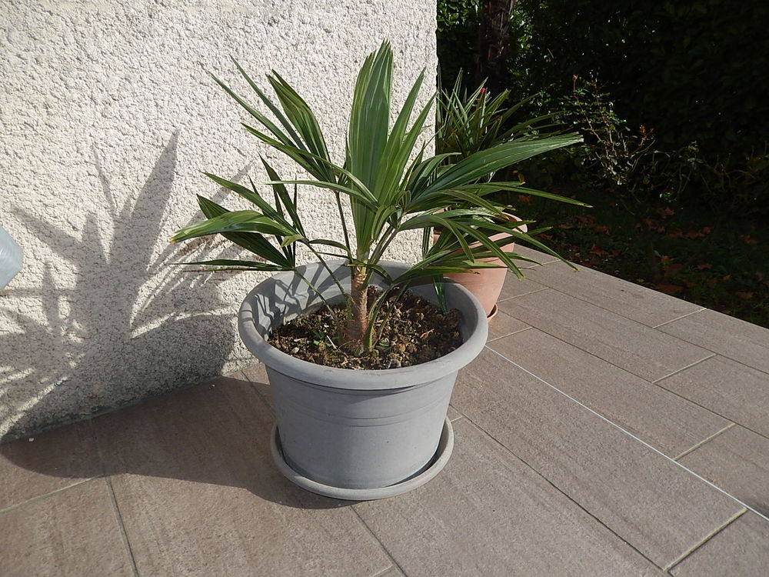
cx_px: 384
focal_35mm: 25
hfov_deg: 69.4
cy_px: 288
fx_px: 555
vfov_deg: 54.9
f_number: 3.4
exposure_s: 1/1500
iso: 125
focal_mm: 4.5
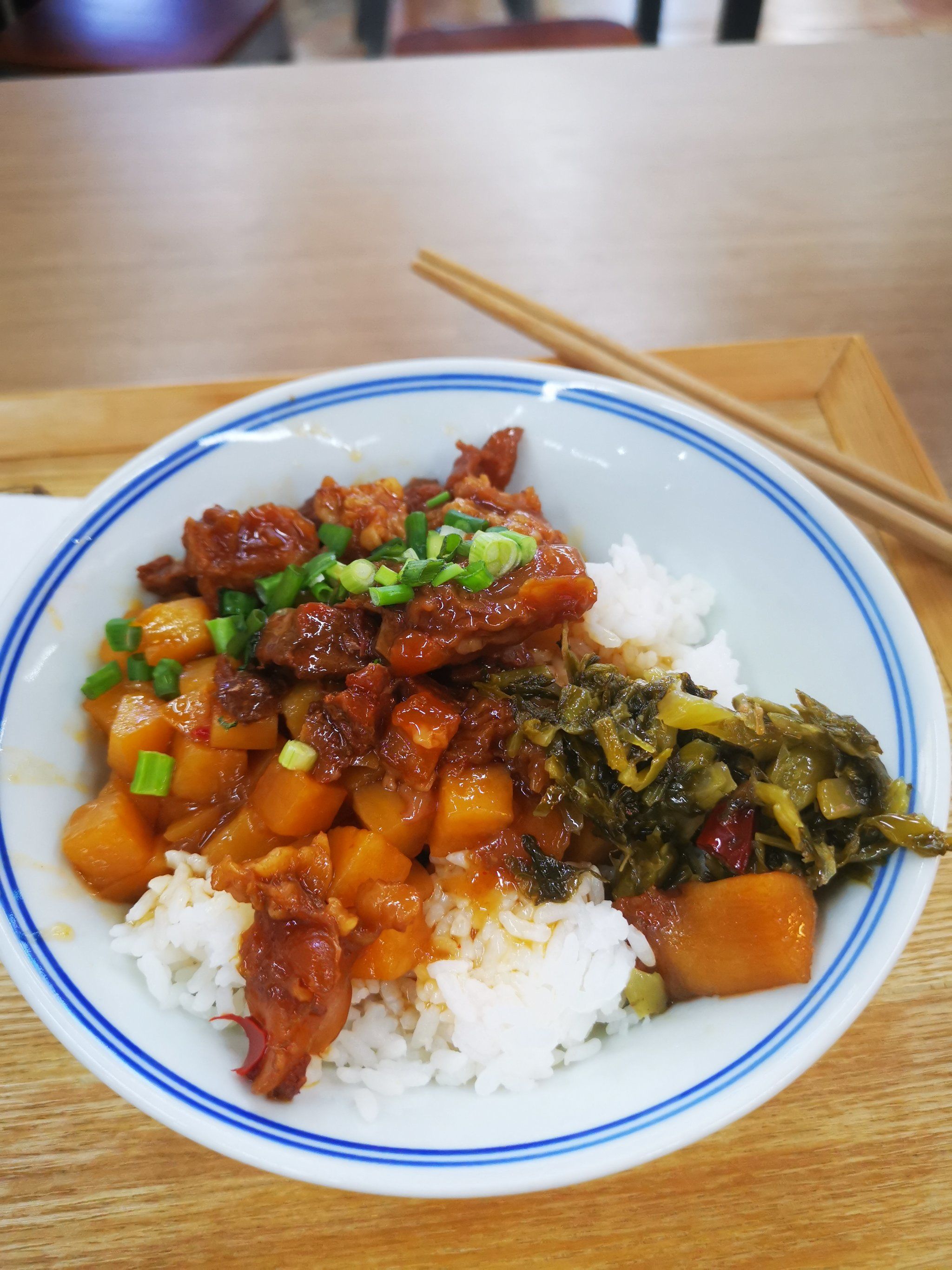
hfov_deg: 51.4
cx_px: 476
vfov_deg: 65.3
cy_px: 635
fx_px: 990
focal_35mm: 27
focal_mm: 5.58
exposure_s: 1/100
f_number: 1.8
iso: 320
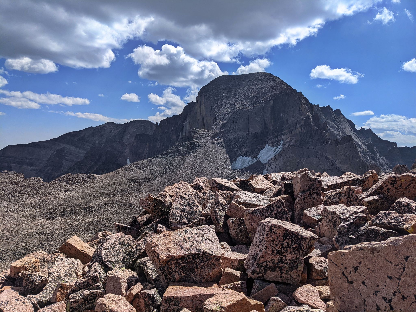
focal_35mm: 27
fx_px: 324
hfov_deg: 65.3
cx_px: 208
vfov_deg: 51.4
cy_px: 156
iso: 58
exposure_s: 1/7812
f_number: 1.73
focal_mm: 4.38
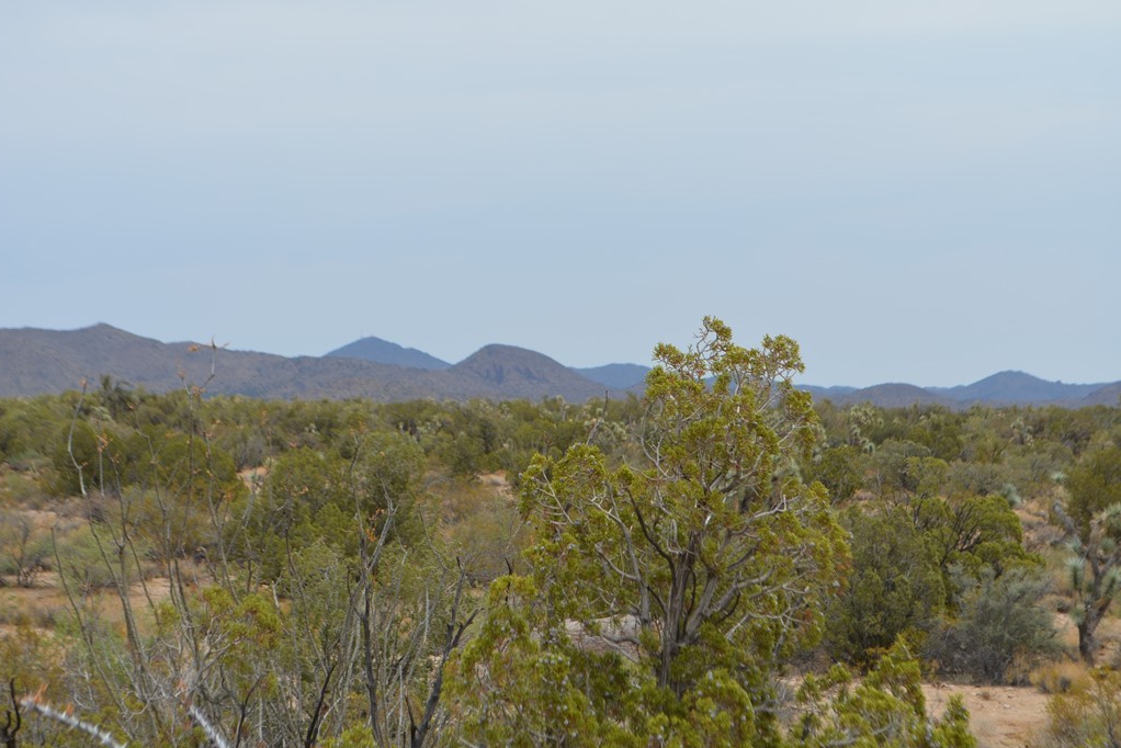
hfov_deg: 23.2
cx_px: 567
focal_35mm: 88
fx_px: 2726
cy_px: 379
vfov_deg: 15.6
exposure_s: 1/250
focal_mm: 55
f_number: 8
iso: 100
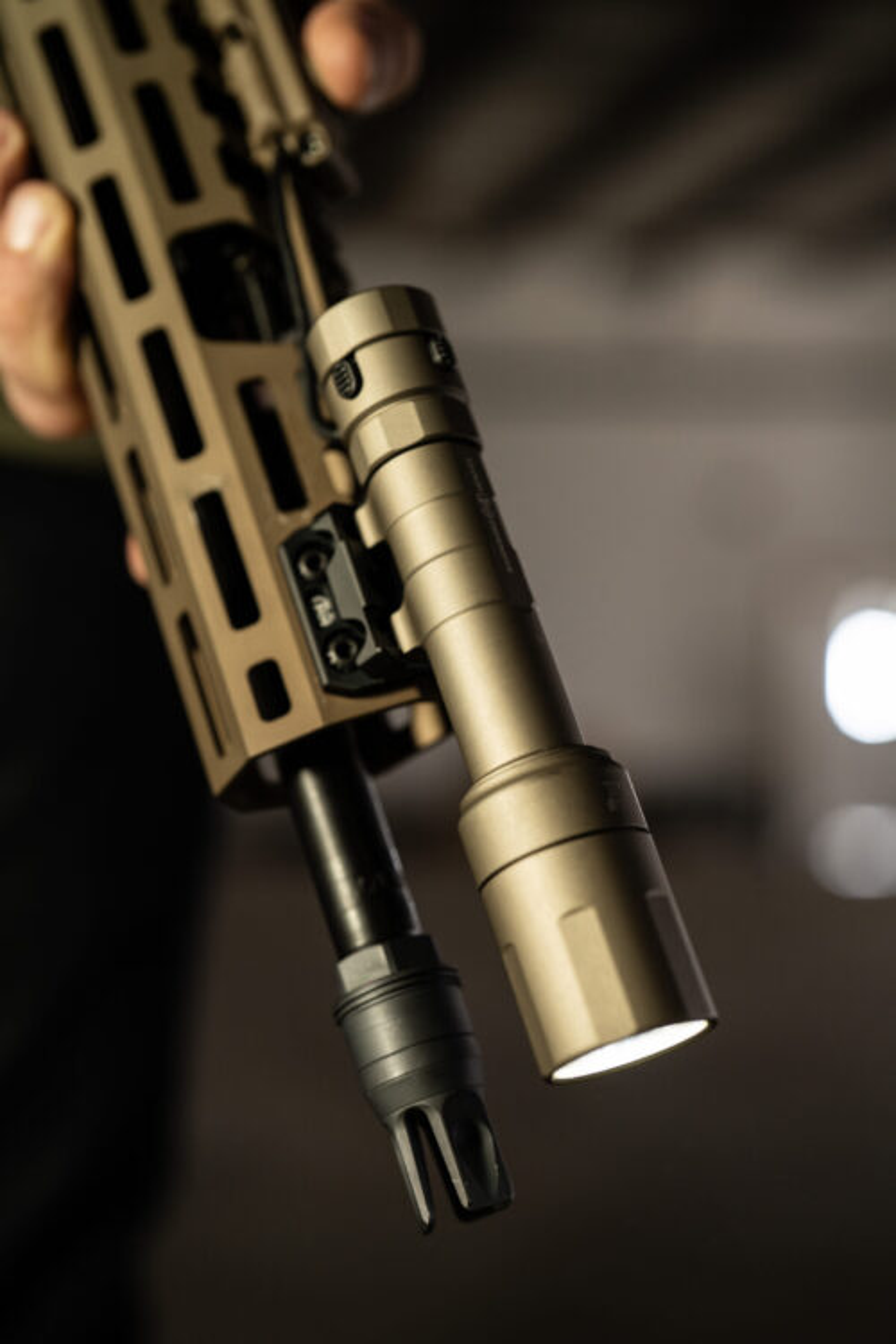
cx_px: 448
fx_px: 1867
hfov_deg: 27.0
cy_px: 672
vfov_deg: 39.6
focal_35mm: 50
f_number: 2.8
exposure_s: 1/50
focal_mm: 50
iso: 1600
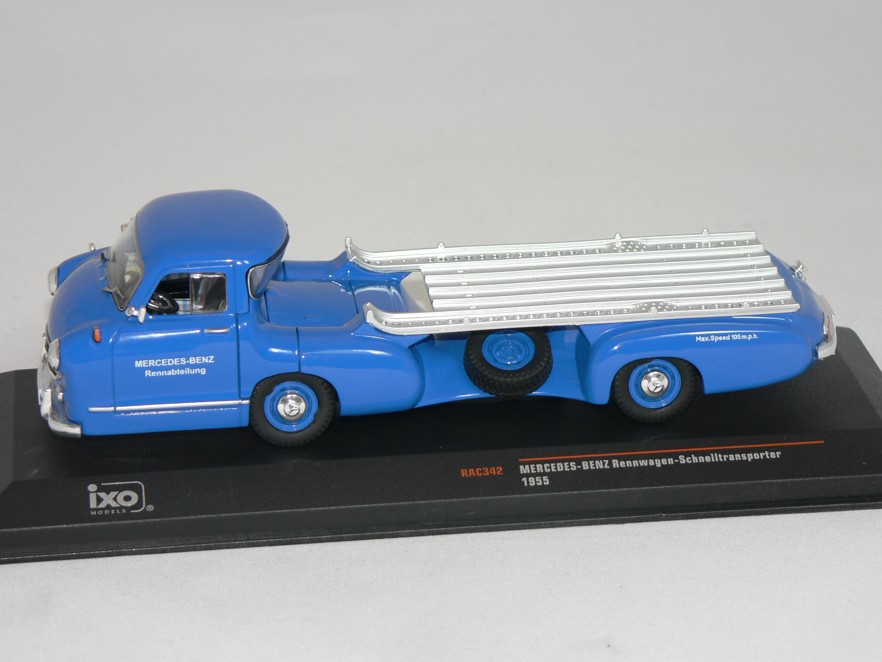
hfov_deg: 16.8
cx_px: 441
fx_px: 2981
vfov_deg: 12.7
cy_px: 331
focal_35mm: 117
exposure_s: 1/60
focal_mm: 19.5
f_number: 3.2
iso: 80
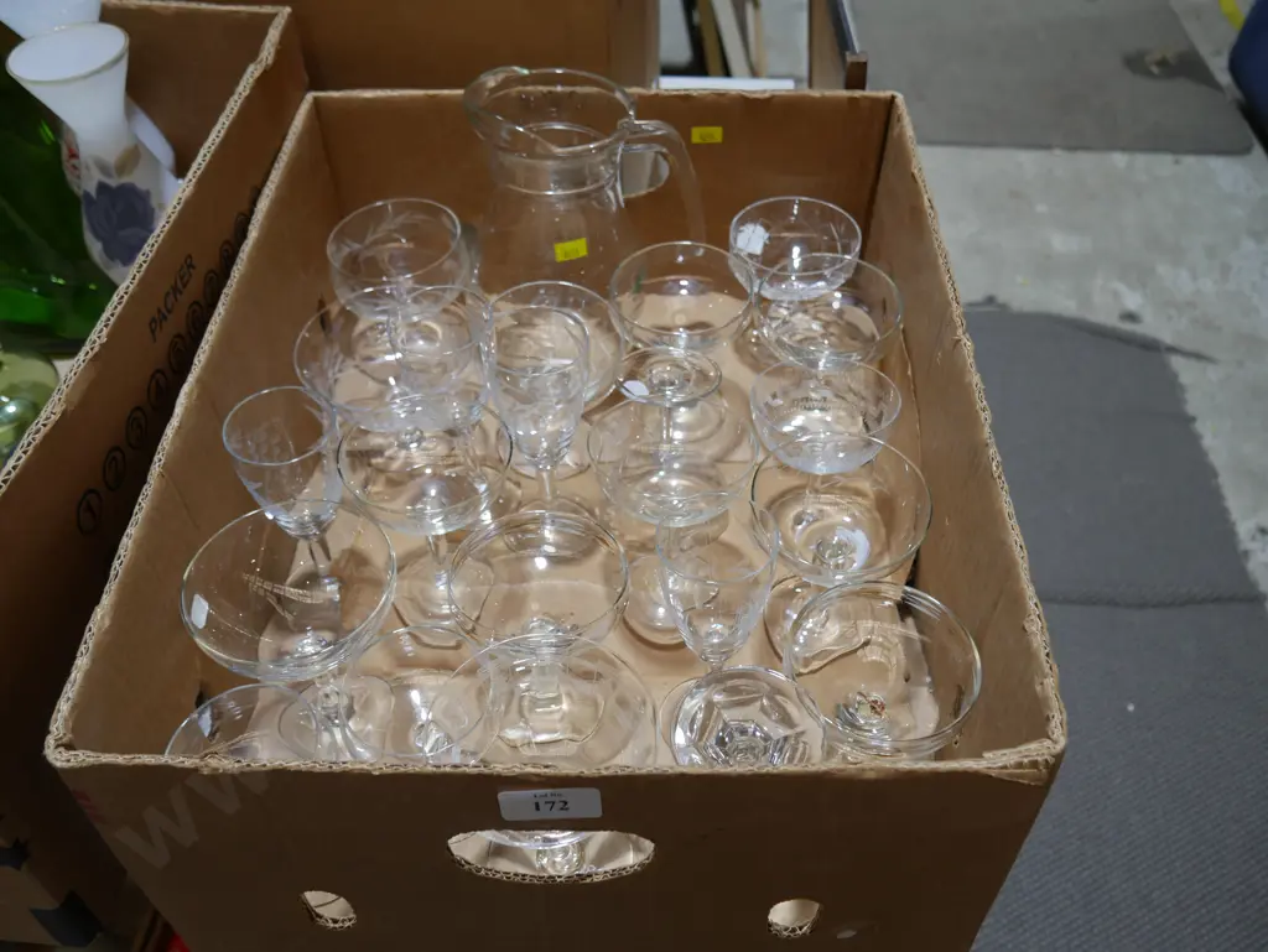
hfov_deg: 56.8
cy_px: 476
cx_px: 634
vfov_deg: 44.2
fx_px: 1173
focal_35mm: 32
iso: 200
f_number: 3.6
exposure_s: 1/100
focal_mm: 16
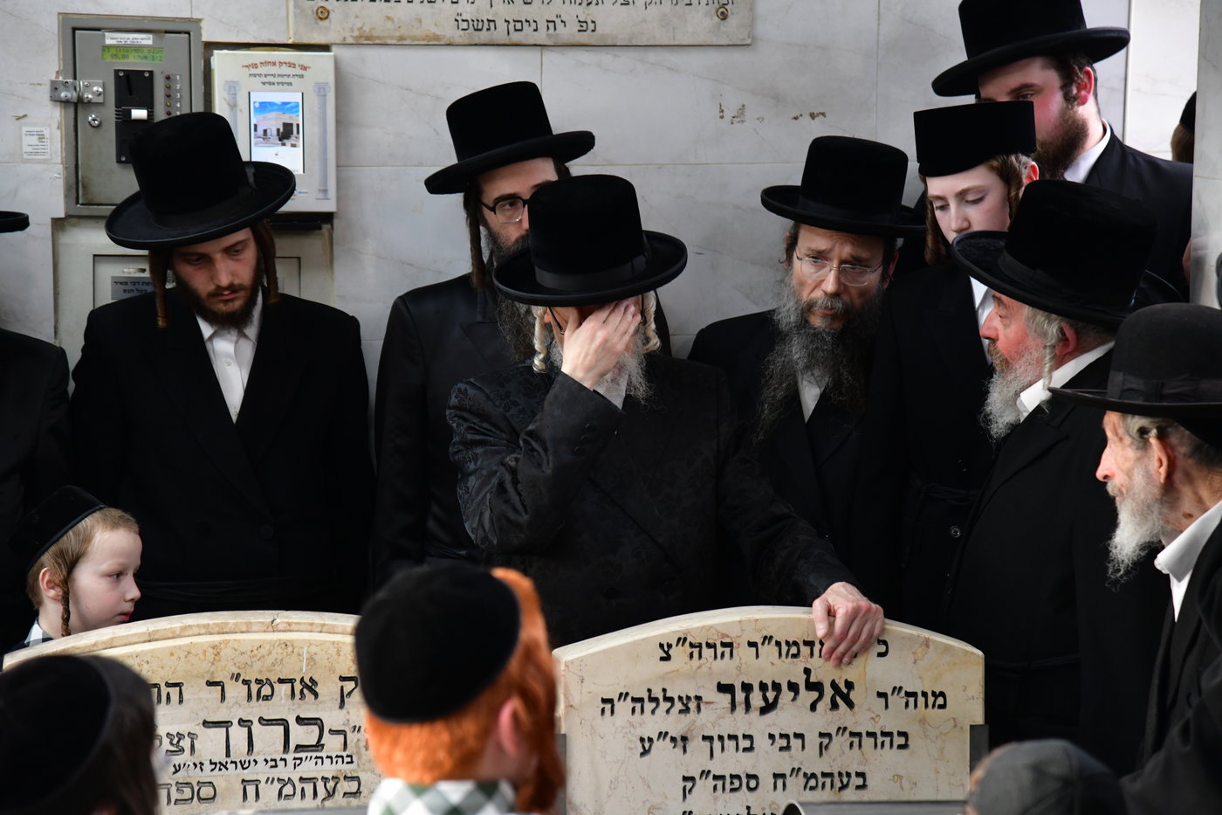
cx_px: 611
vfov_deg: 11.4
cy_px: 408
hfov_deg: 17.1
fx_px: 4073
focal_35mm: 120
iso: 2000
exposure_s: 1/100
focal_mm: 120
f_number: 5.6
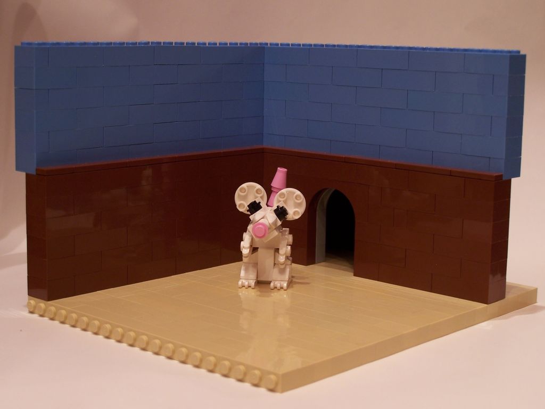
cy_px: 204
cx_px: 272
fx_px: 1055
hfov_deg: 29.0
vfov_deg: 21.9
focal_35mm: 67
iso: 80
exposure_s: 1/3
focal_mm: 11.1
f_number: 3.2
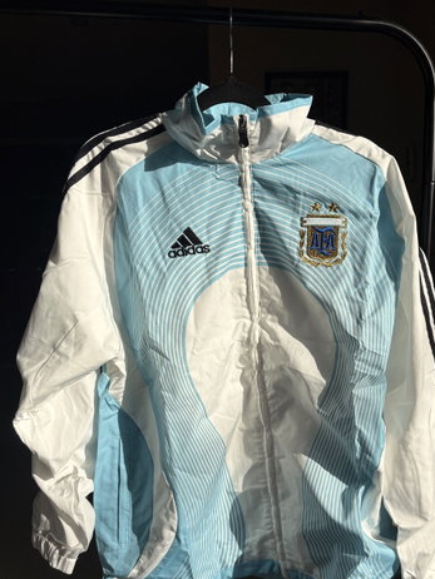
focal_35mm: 30
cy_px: 330
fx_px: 502
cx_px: 241
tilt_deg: -9.5
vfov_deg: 59.7
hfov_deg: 46.8
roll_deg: +1.5
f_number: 1.6
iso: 50
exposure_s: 1/6993
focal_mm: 5.96
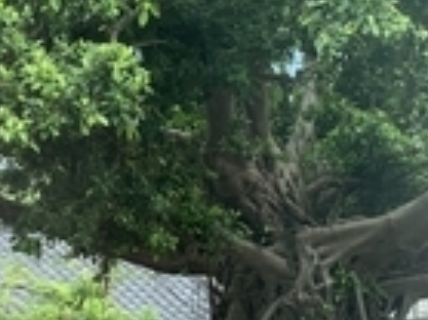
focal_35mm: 112
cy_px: 234
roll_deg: -1.8
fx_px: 1384
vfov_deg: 13.2
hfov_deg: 17.1
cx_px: -28
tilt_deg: +6.0
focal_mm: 4.25
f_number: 1.8
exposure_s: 1/534
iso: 25
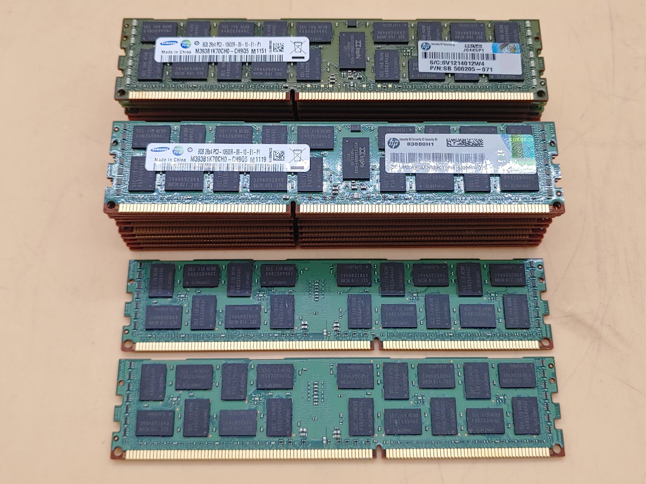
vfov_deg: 35.1
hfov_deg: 45.8
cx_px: 323
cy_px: 242
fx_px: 765
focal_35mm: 41
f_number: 1.8
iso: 50
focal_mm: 4.36
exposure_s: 1/120
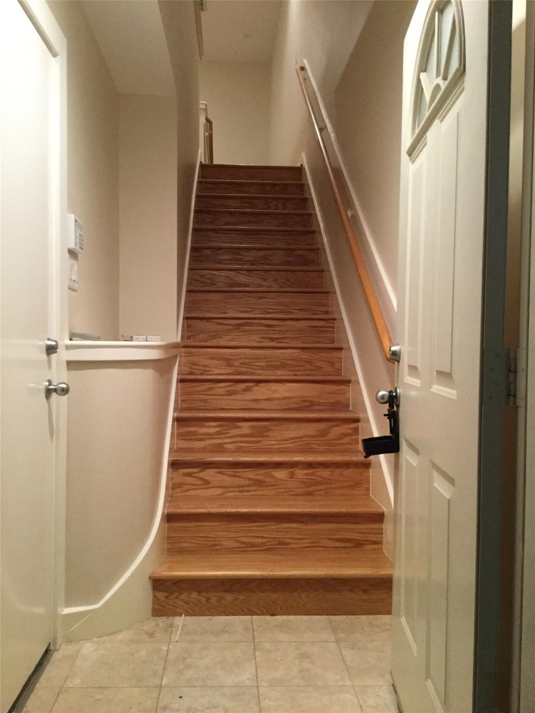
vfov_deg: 58.4
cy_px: 356
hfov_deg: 45.4
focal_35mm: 31
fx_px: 639
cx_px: 268
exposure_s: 1/24
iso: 250
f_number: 2.4
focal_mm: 3.3
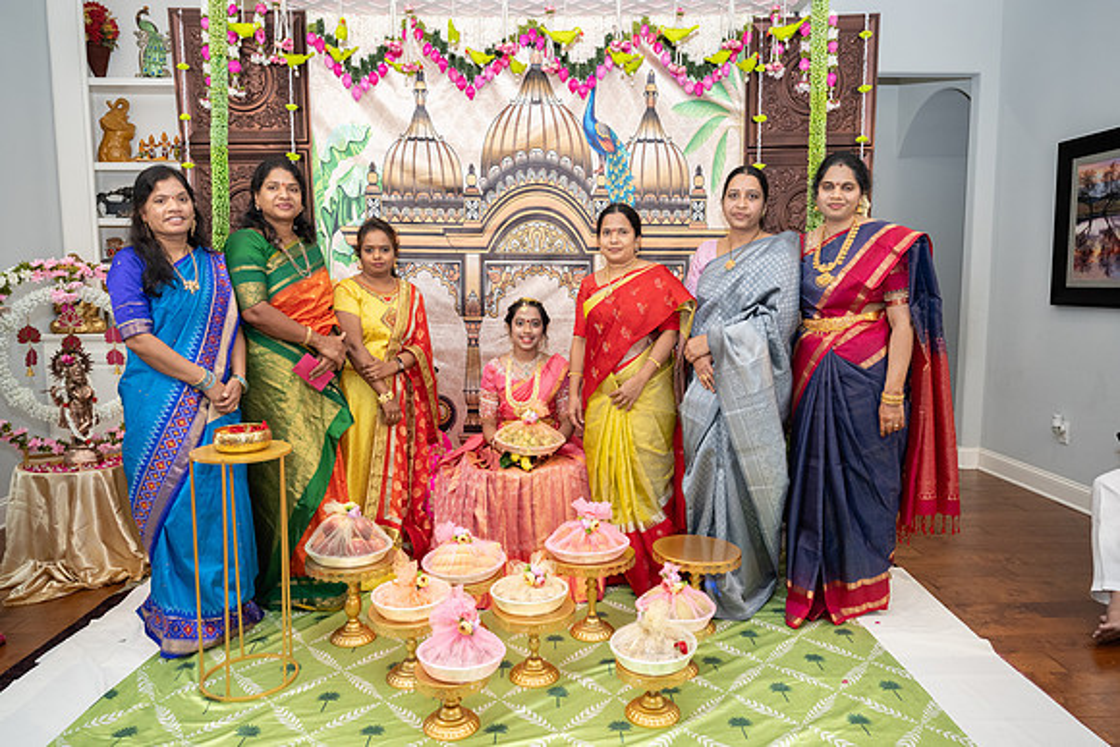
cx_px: 560
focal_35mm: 26
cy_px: 374
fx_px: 794
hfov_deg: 70.4
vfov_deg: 50.4
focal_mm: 25
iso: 1000
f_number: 4
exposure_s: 1/160
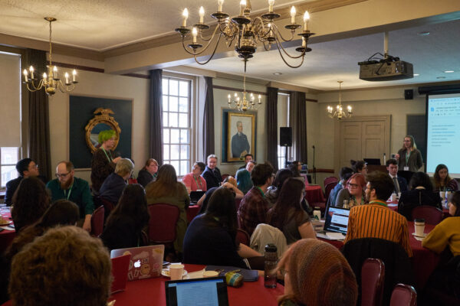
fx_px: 447
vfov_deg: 37.9
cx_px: 230
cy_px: 153
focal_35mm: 35
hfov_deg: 54.4
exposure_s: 1/100
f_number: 5.6
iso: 2500
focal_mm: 23
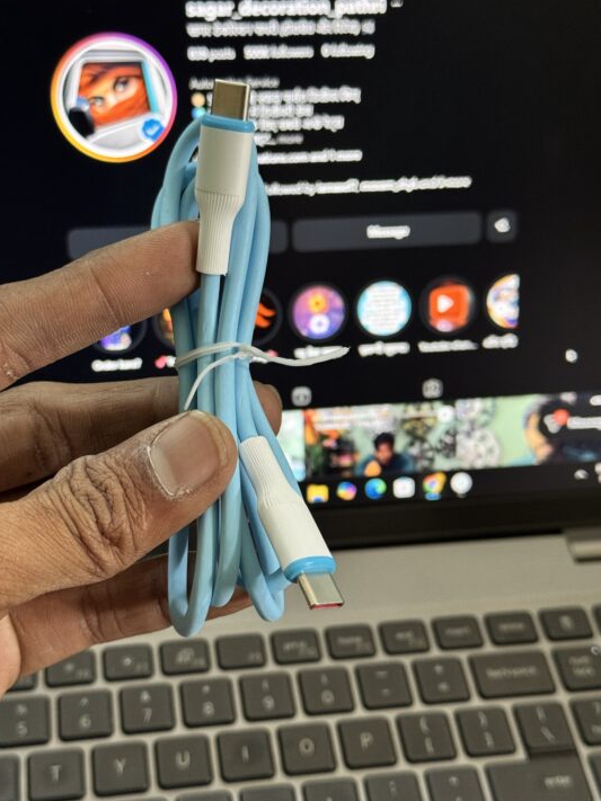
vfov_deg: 35.5
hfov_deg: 27.0
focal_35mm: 54
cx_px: 274
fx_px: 1250
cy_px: 393
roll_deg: -0.1
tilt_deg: -20.6
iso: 250
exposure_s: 1/50
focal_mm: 6.76
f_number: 1.78
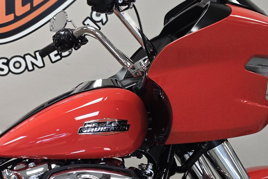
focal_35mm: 74
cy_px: 87
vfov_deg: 18.4
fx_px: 551
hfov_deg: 25.4
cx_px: -26
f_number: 1.7
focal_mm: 6.3
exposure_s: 1/120
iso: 320
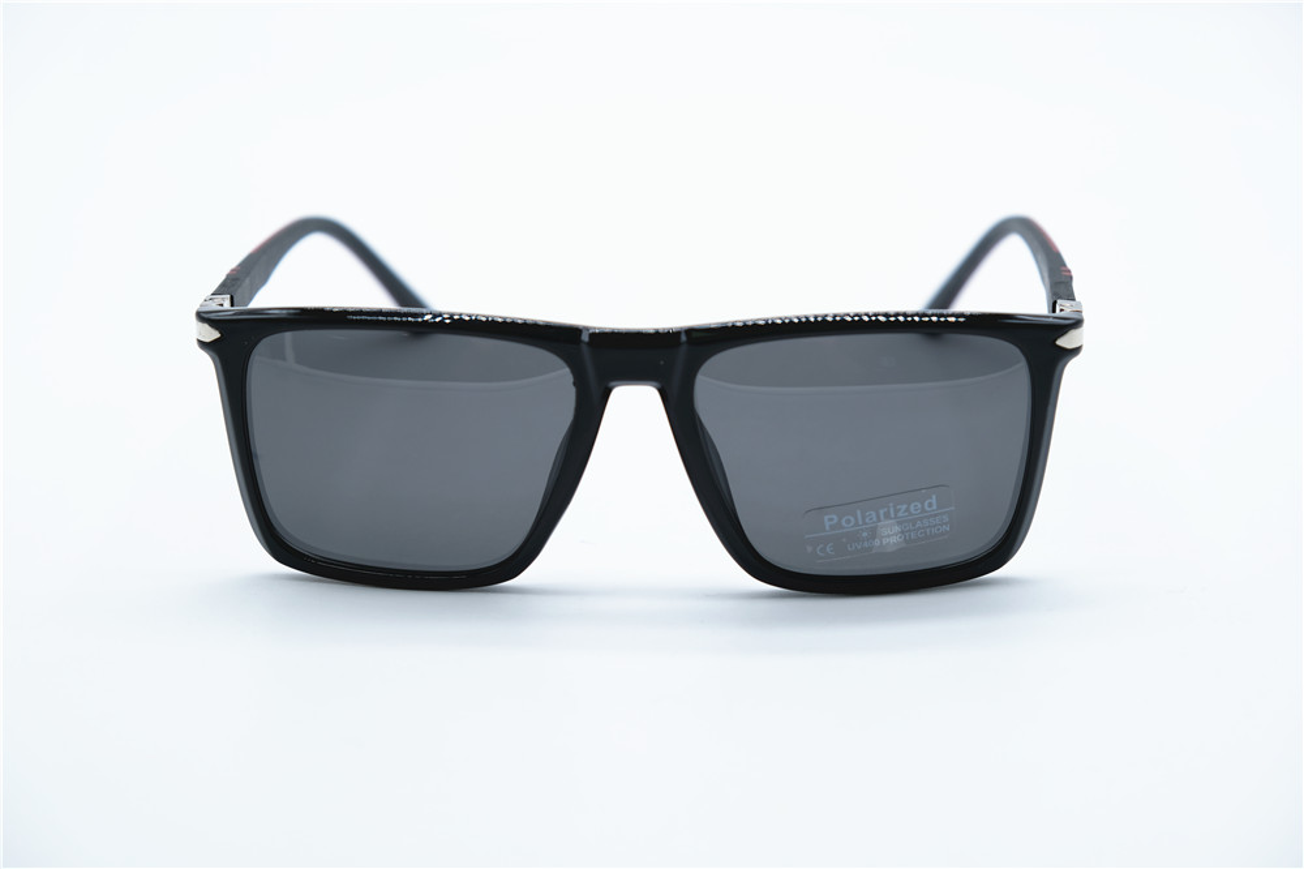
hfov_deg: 27.7
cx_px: 652
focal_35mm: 73
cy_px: 434
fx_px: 2643
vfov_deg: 18.7
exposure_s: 1/200
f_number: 5
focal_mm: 48.4
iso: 160
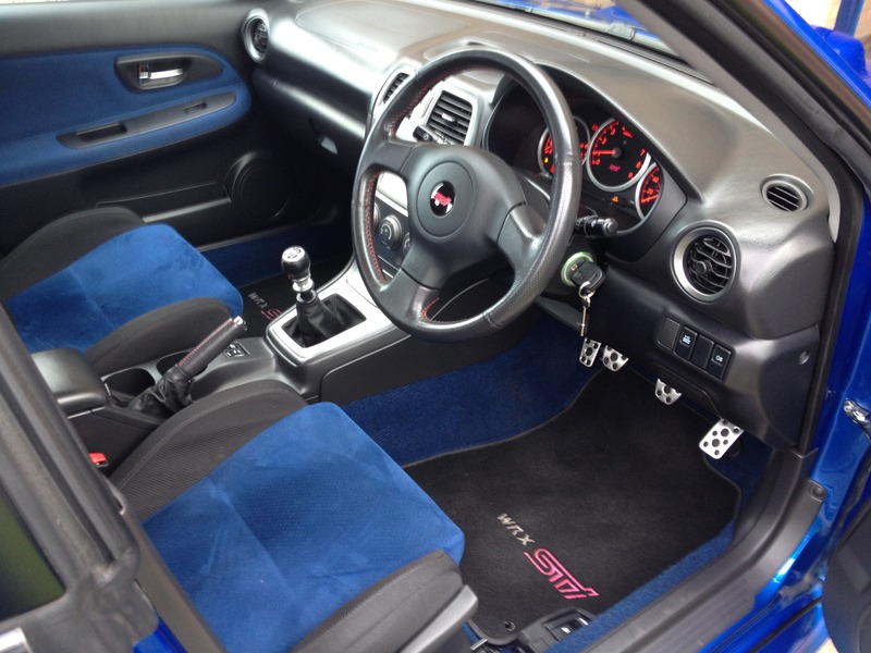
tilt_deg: -39.9
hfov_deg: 52.6
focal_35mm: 35
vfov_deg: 40.7
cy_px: 326
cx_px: 436
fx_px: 881
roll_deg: +1.6
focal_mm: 4.28
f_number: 2.4
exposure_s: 1/20
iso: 64
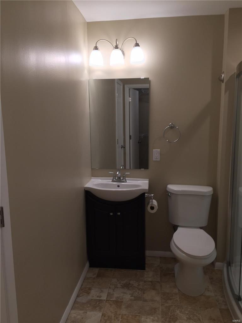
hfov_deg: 48.2
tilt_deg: -10.3
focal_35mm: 29
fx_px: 270
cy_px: 162
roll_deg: +0.8
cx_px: 121
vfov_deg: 61.7
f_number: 2.2
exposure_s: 1/40
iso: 32
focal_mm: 4.15
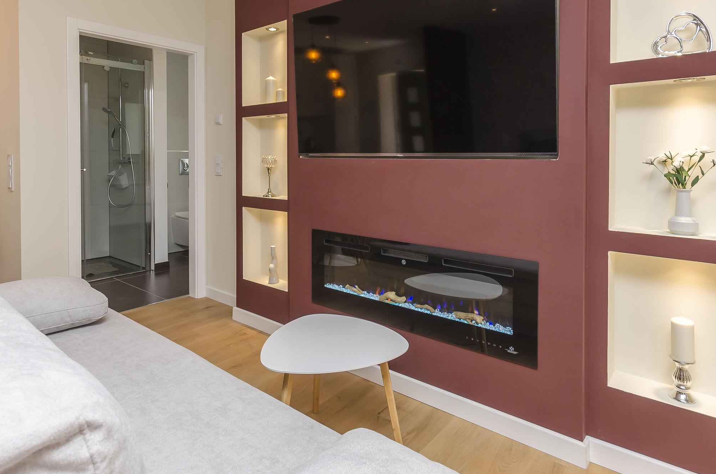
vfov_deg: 58.4
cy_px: 174
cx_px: 357
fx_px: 417
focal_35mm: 21
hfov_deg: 81.3
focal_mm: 10
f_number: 8
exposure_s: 1/60
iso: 160
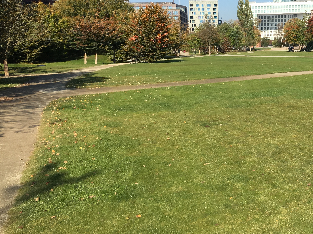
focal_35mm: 53
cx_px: 283
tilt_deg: +0.4
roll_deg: +0.2
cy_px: 42
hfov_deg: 34.1
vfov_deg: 26.9
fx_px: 479
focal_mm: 4.15
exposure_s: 1/1425
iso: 25
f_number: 2.2
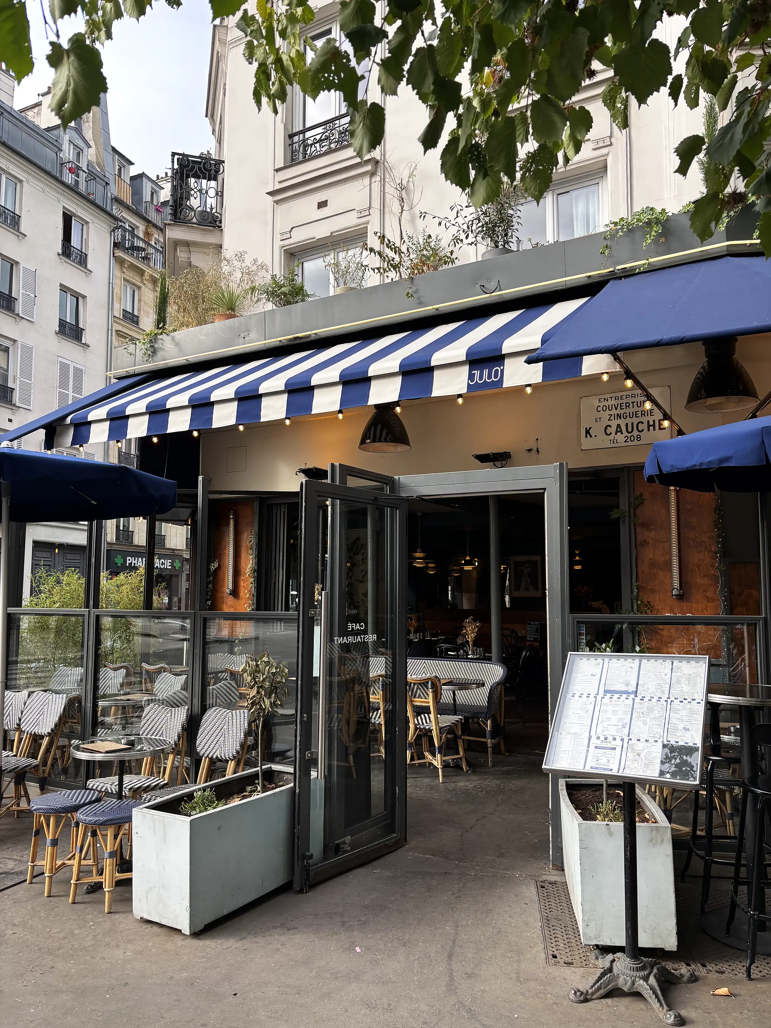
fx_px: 772
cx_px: 386
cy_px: 514
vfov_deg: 67.3
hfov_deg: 53.1
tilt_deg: +6.0
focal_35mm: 26
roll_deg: -1.1
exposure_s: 1/505
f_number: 1.6
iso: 50
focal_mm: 5.96
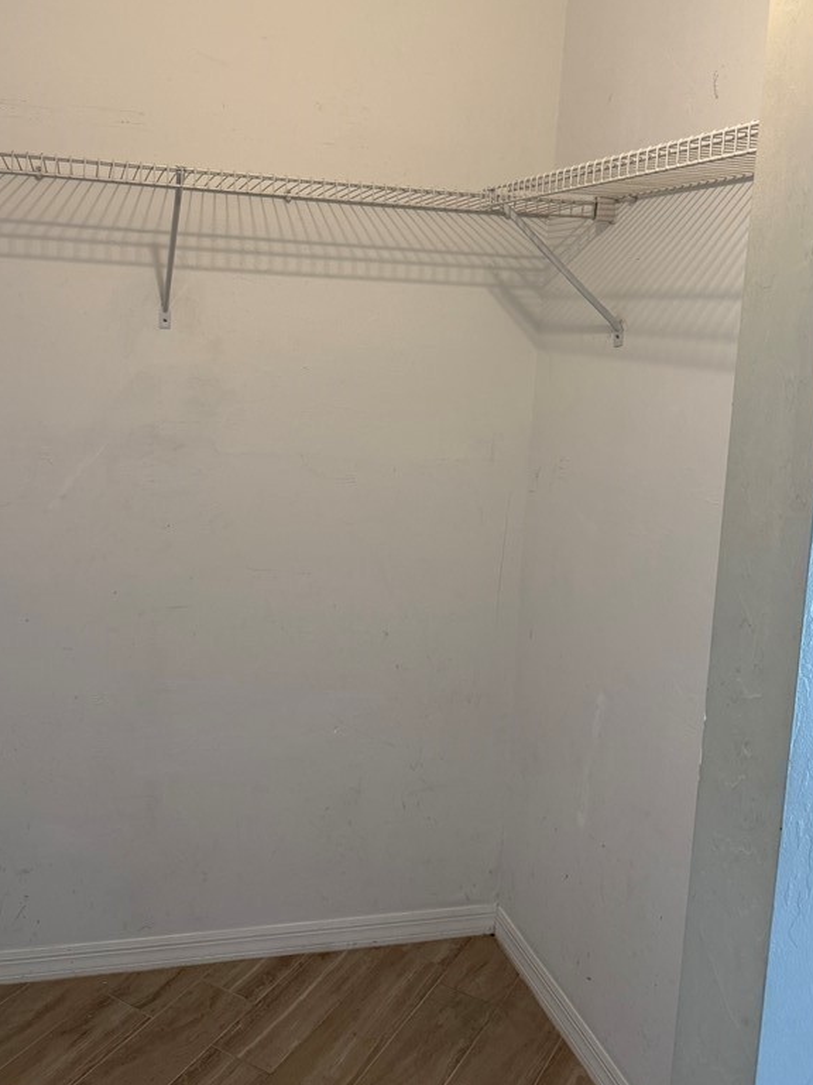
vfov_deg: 56.3
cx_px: 335
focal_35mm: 32
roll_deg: -4.2
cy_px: 421
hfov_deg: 44.0
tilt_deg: -4.1
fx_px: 1002
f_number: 1.78
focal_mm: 6.76
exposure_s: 1/120
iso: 200
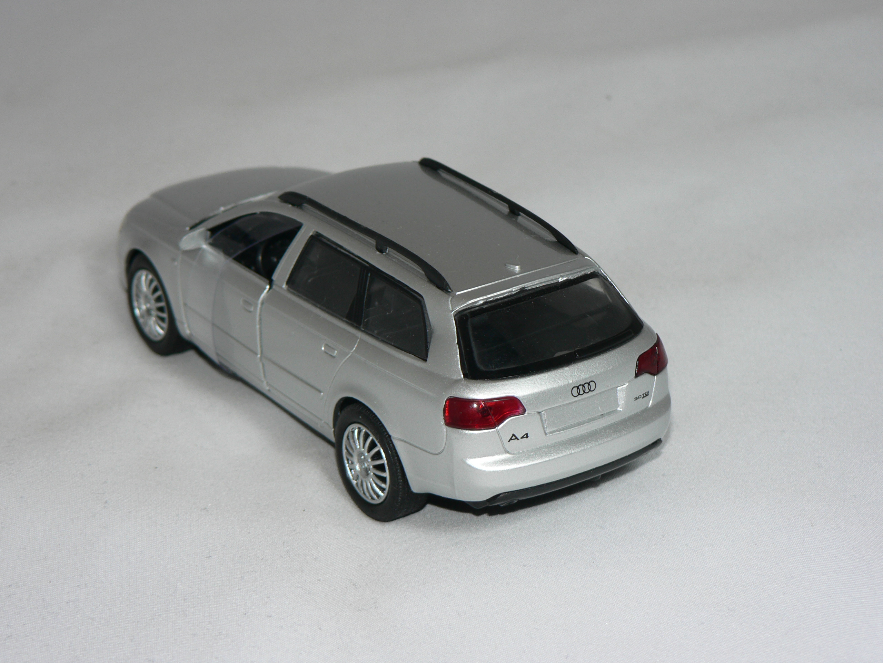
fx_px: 2270
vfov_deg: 16.6
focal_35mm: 89
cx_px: 442
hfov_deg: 22.0
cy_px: 332
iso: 80
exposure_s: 1/60
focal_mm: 14.9
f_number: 3.2
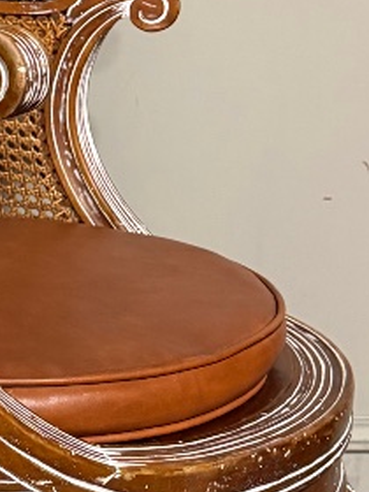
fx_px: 1464
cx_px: -151
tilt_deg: -13.2
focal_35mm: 103
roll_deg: +0.5
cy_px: 213
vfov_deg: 19.1
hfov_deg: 13.7
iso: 1000
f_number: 1.78
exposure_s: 1/40
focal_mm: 6.76
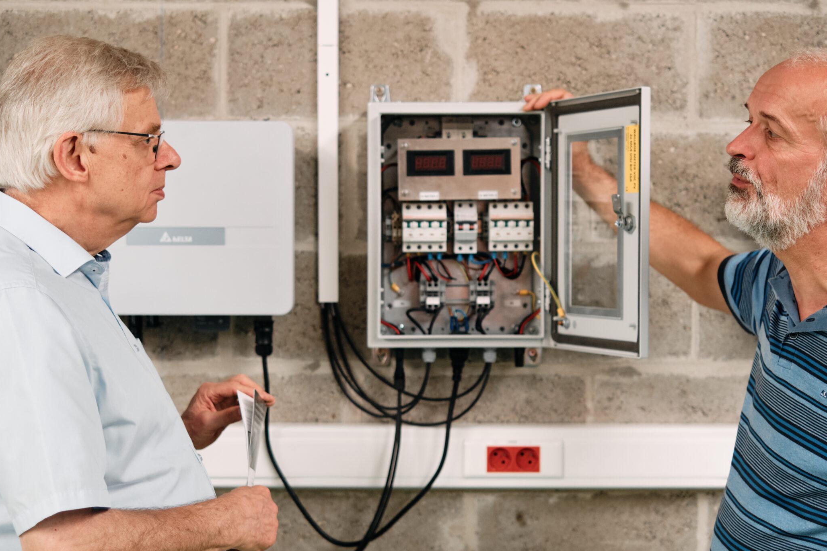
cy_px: 291
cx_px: 413
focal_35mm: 66
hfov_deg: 30.5
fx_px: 1516
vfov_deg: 20.6
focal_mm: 35
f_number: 2
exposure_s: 1/250
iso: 320
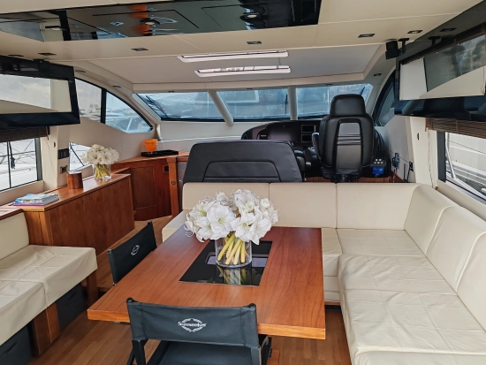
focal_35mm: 27
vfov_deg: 51.4
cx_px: 243
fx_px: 379
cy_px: 182
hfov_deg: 65.3
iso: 320
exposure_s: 1/100
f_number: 1.9
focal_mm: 6.12
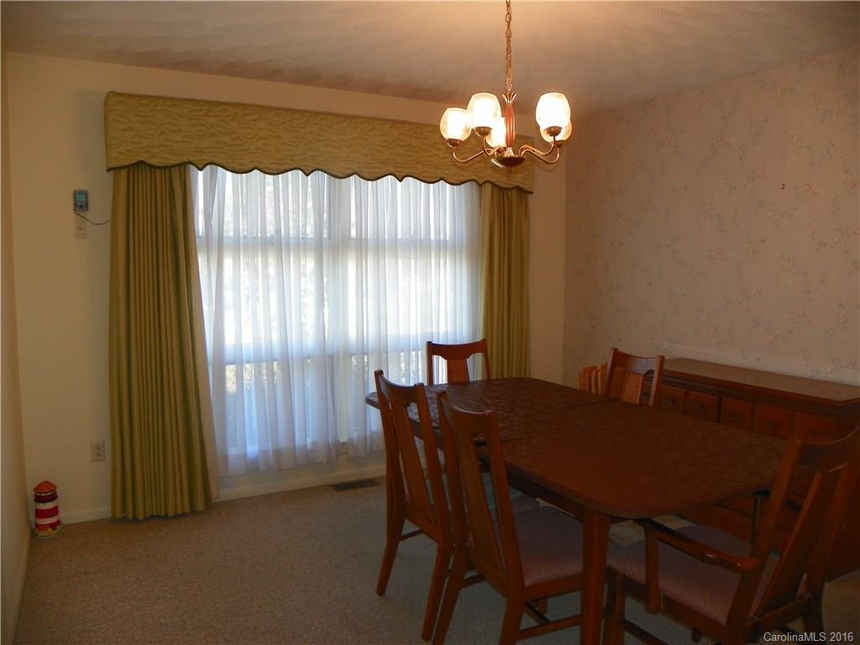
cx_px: 430
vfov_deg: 53.1
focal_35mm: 26
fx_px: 646
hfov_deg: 67.3
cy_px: 322
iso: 64
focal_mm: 4.6
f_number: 2.8
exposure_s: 1/50
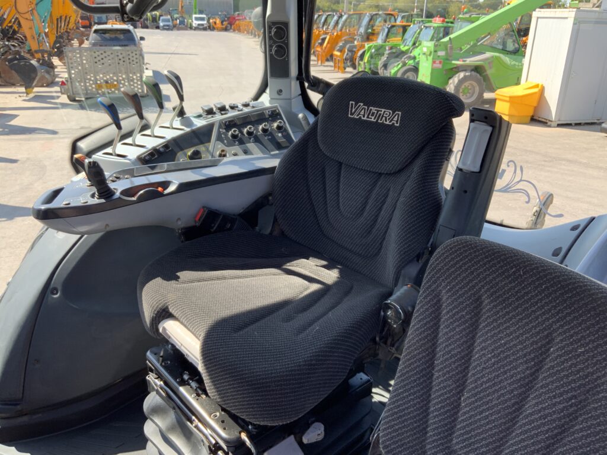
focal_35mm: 29
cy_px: 228
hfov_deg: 61.7
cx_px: 304
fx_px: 509
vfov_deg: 48.2
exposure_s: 1/229
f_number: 1.8
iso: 16
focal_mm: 3
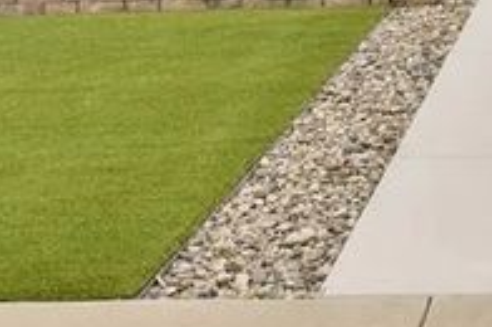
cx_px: 663
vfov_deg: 14.6
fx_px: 1214
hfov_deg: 20.6
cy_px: -113
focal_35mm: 89
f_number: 8
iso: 100
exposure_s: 1/40
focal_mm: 17
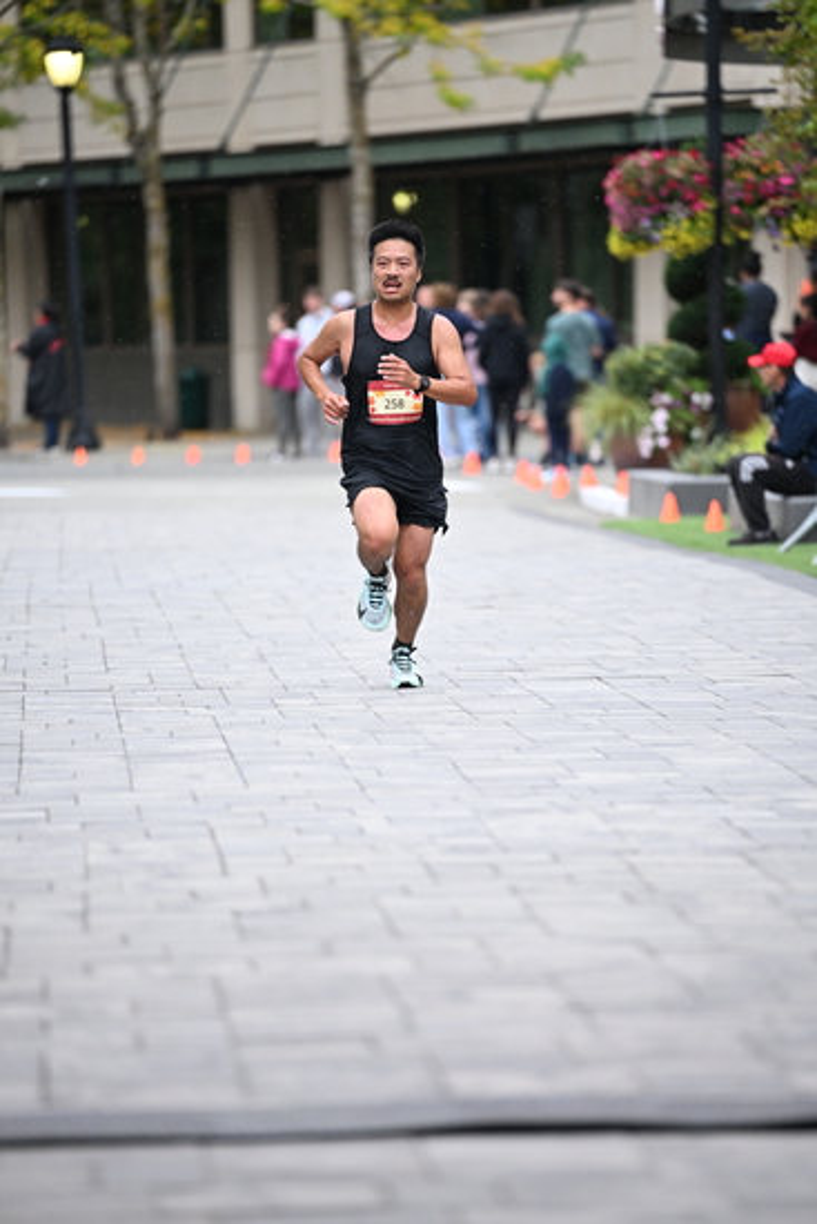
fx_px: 6804
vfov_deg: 10.3
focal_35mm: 200
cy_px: 612
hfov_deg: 6.9
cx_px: 408
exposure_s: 1/1250
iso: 1250
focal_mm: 200
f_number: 2.8
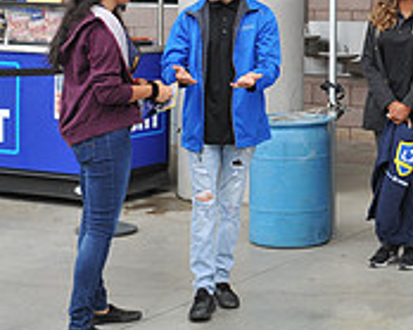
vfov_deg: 15.3
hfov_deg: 18.5
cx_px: 441
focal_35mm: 100
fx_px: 1222
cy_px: 62
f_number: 5
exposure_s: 1/200
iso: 200
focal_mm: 32
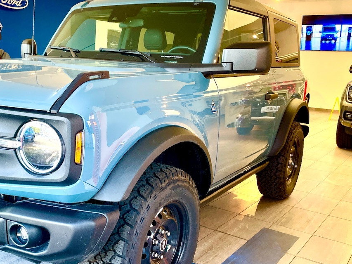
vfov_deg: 36.8
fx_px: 397
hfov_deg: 46.7
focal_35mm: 39
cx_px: 102
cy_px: 141
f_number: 1.6
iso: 64
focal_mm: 4.2
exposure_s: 1/100
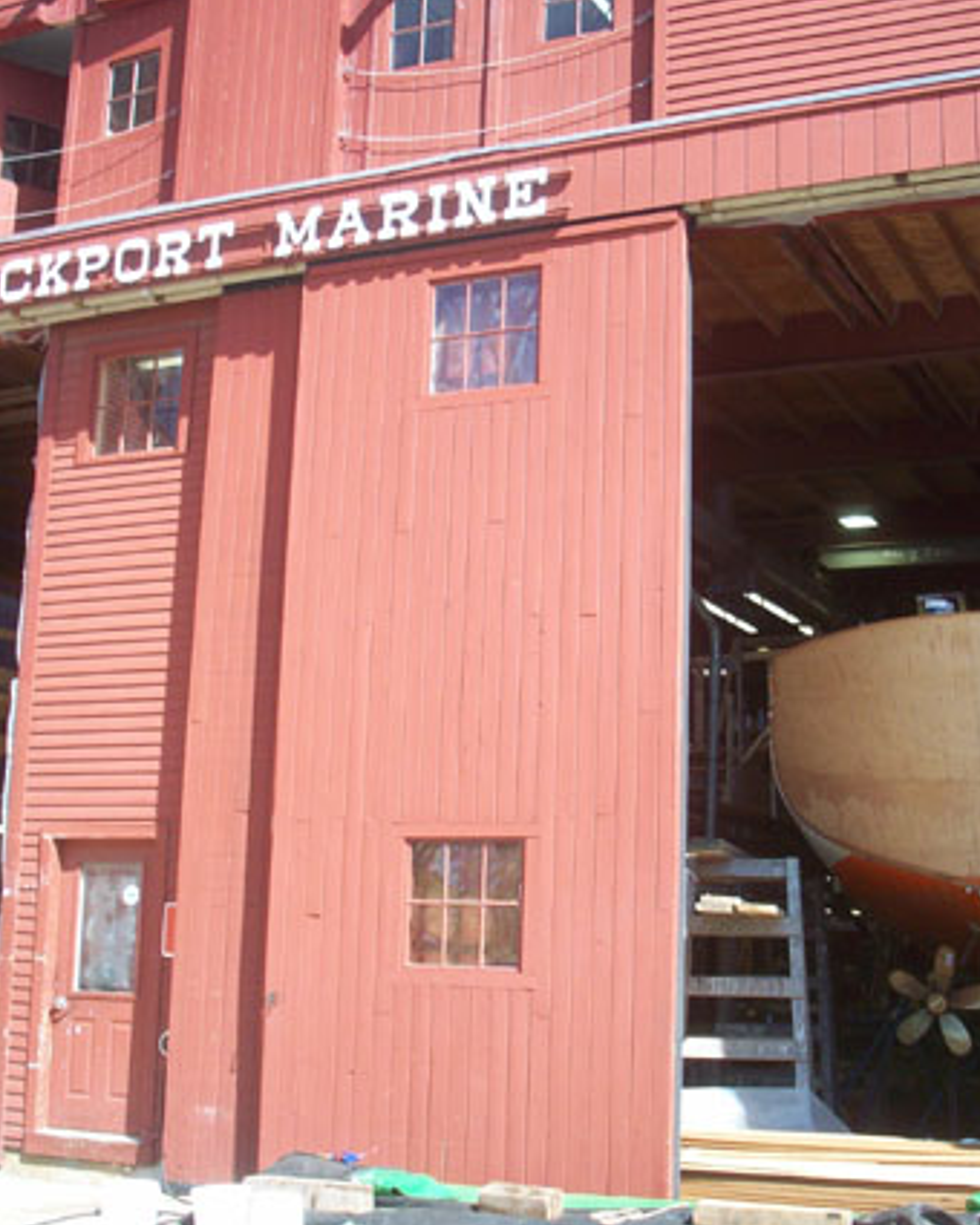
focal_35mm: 49
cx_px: 620
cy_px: 608
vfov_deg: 38.0
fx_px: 1777
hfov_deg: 30.7
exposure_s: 1/311
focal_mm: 6.2
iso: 80
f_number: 2.8
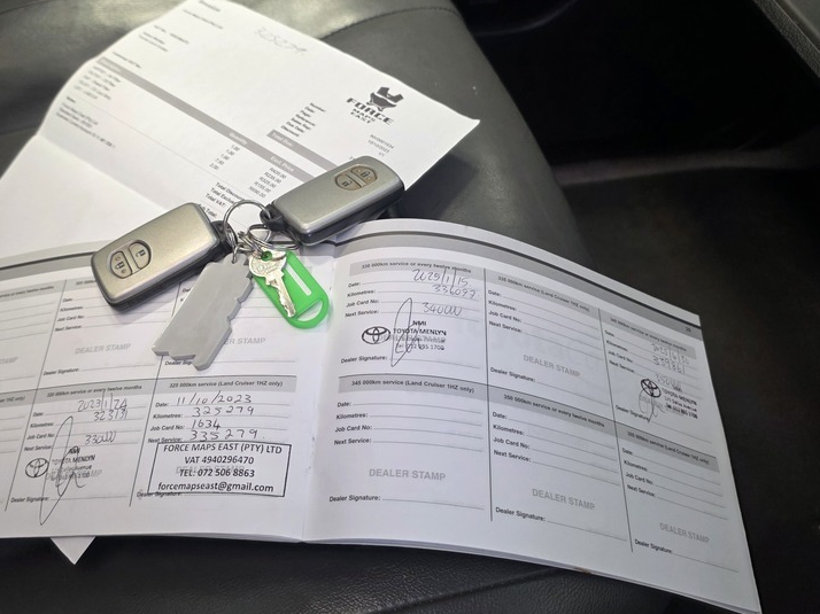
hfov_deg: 55.1
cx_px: 346
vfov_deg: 42.9
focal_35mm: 33
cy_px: 273
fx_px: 781
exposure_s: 1/100
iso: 320
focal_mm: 6.25
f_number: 1.7
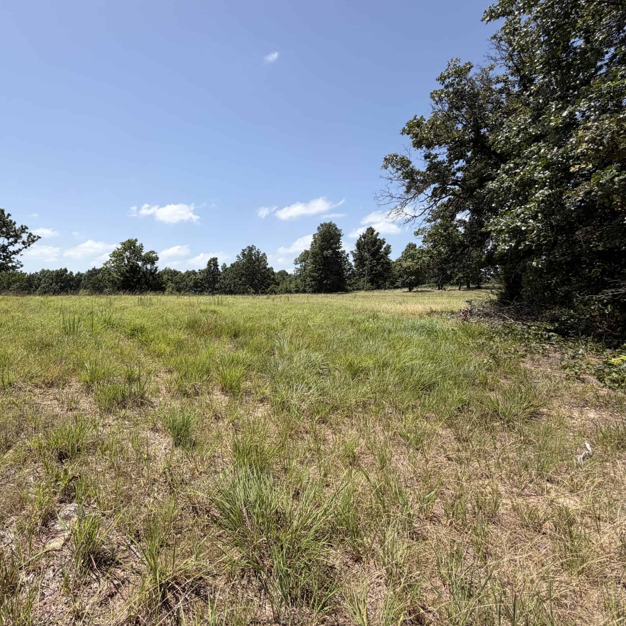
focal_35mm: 17
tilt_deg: -0.8
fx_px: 348
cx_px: 224
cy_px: 308
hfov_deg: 81.9
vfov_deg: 84.0
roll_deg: -1.4
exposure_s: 1/820
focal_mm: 2.22
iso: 20
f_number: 2.2
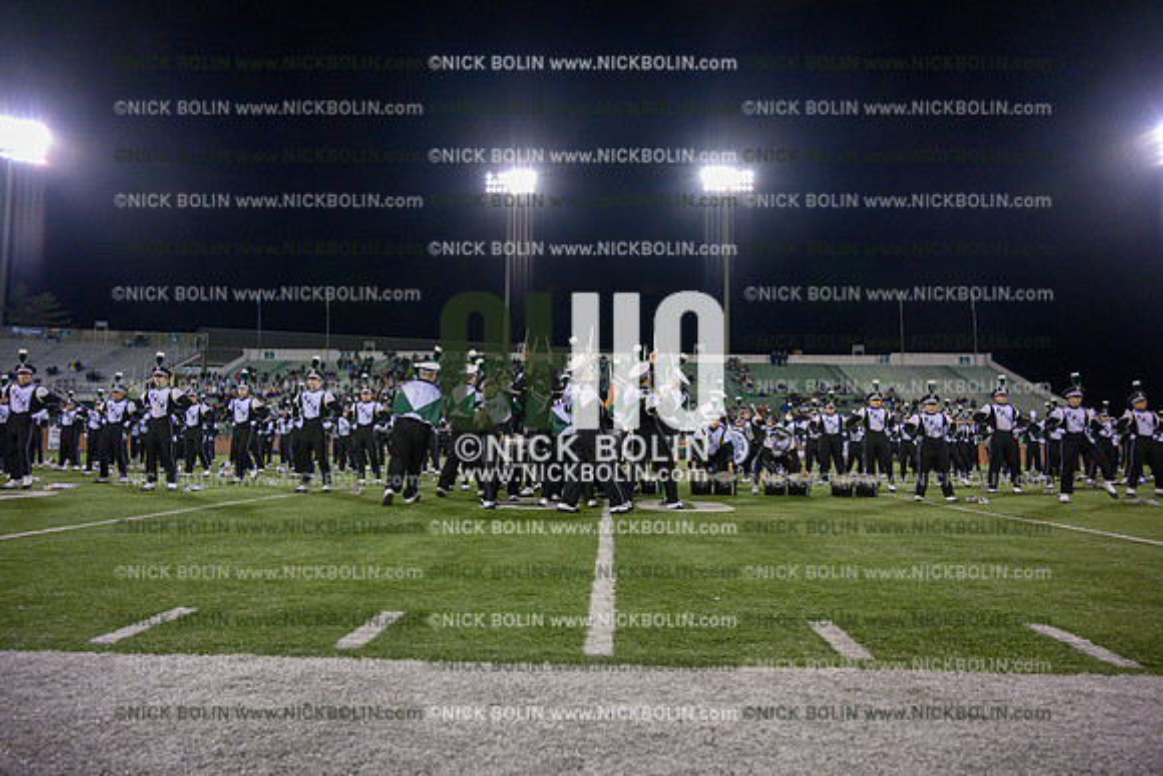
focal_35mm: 24
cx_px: 582
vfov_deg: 53.2
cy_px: 388
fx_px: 775
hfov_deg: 73.7
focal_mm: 24
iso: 5000
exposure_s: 1/1000
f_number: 4
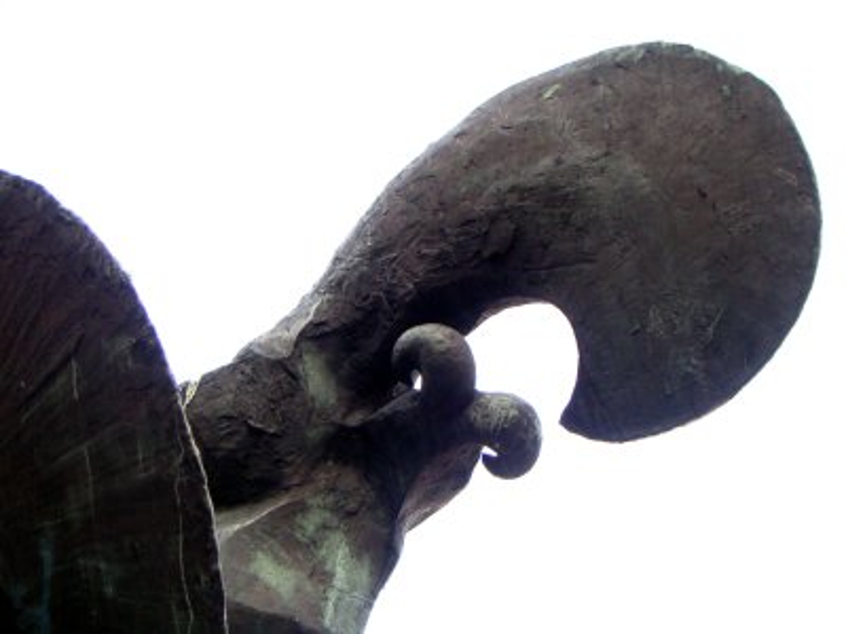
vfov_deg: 38.7
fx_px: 904
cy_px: 317
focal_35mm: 37
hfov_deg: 50.1
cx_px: 423
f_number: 2.8
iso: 200
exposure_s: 1/250
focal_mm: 5.7
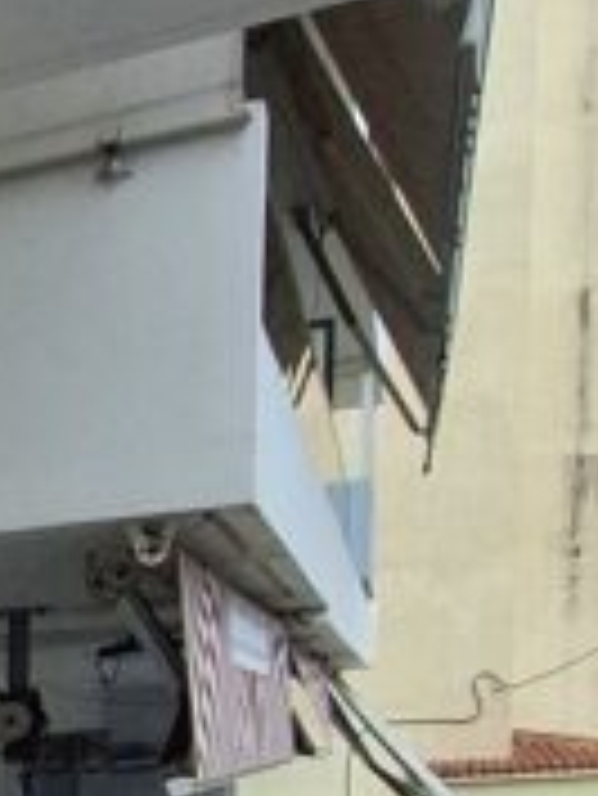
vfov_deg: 23.1
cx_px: -818
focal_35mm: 75
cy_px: 1030
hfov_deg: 14.0
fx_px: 1725
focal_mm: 1.74
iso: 40
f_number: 2.2
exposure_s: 1/401
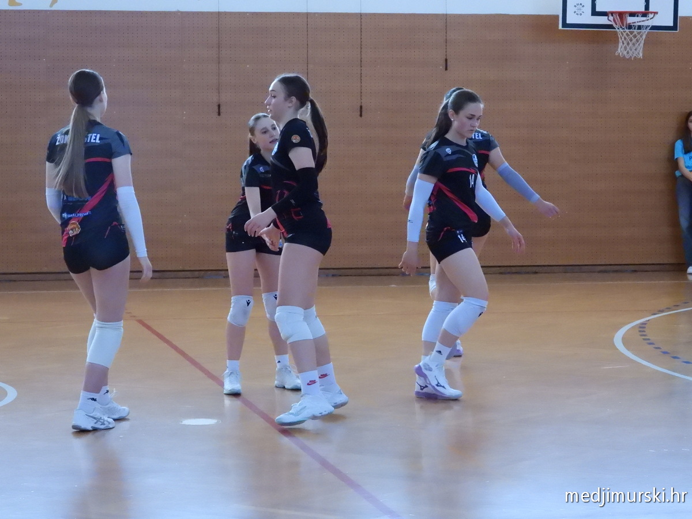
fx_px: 2099
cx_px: 346
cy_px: 260
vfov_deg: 14.1
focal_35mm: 105
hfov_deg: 18.7
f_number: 4
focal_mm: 18.9
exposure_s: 1/500
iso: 3200
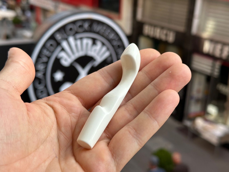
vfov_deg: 30.3
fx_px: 318
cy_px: 86
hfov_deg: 39.7
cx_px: 114
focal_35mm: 48
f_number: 1.78
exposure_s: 1/762
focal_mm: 6.86
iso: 64
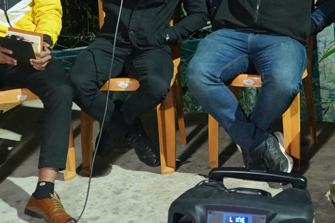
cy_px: 3
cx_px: 243
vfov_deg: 14.8
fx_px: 847
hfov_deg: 22.2
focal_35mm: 91
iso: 3200
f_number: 4
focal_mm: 29
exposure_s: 1/40
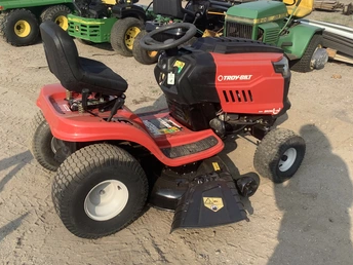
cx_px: 160
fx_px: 367
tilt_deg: -21.0
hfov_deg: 51.3
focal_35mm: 36
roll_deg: +0.8
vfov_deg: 39.6
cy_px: 123
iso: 25
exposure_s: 1/617
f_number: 2.4
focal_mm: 3.3
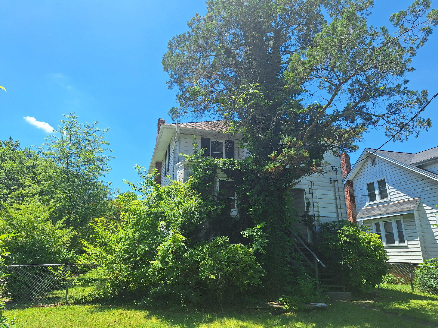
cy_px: 164
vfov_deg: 58.9
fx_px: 291
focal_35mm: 23
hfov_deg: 73.9
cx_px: 219
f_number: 1.8
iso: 40
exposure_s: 1/1980
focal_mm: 5.54
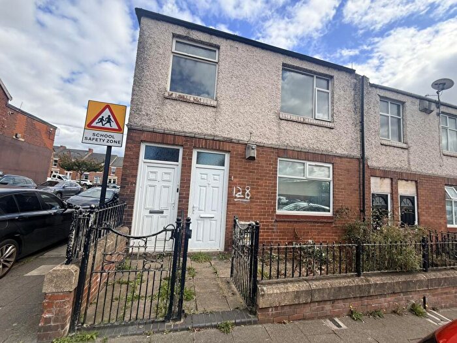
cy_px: 172
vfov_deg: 85.7
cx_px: 228
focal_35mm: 14
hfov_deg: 102.1
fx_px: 185
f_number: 2.2
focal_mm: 2.22
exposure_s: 1/1125
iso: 50
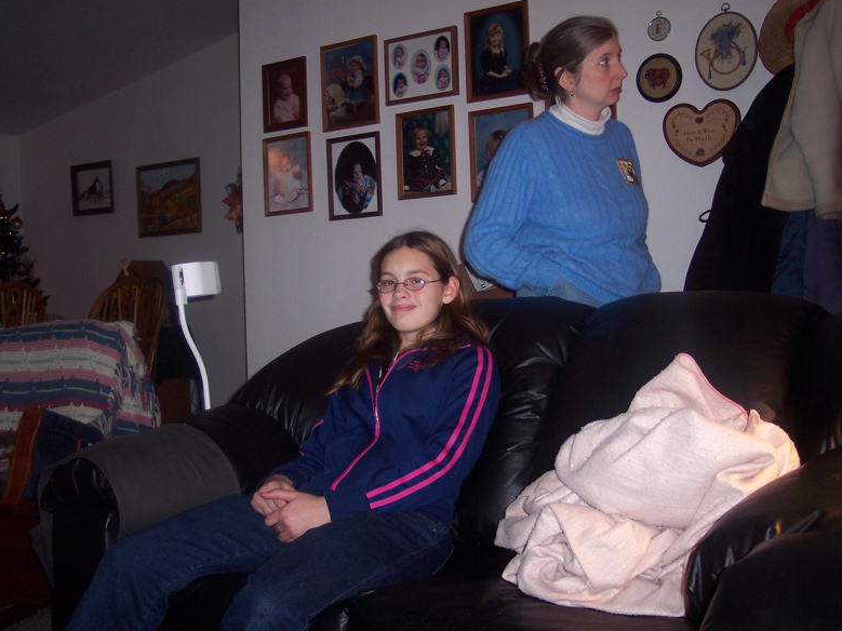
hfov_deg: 47.9
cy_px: 308
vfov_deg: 36.8
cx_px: 419
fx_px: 948
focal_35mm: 39
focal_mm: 8
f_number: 2.8
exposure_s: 1/30
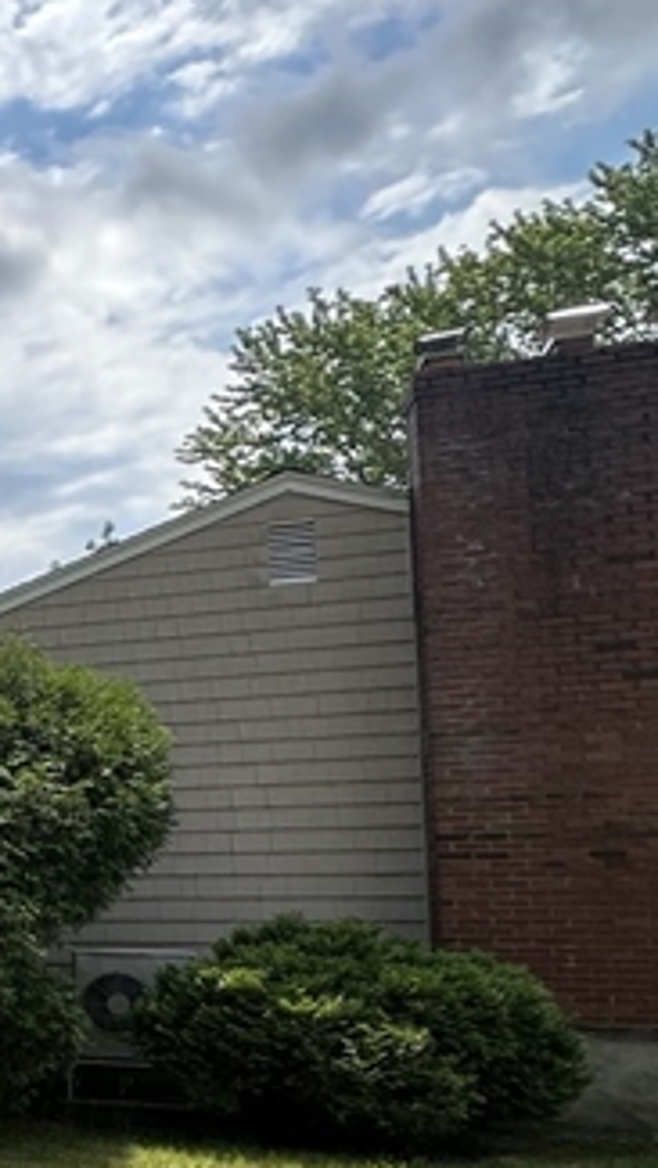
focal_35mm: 48
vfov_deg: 42.0
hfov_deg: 16.4
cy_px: 830
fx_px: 1488
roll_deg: +0.5
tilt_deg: +3.4
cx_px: -773
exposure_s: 1/1033
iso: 40
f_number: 2.2
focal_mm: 2.22
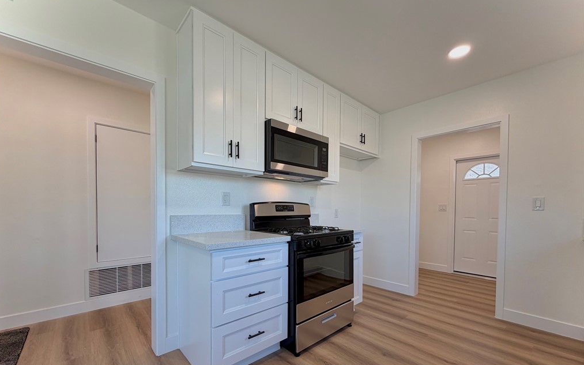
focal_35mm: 15
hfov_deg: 101.5
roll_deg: -0.4
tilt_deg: -1.6
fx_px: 239
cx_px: 290
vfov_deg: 74.1
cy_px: 216
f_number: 2.2
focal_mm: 2.22
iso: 125
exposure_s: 1/120
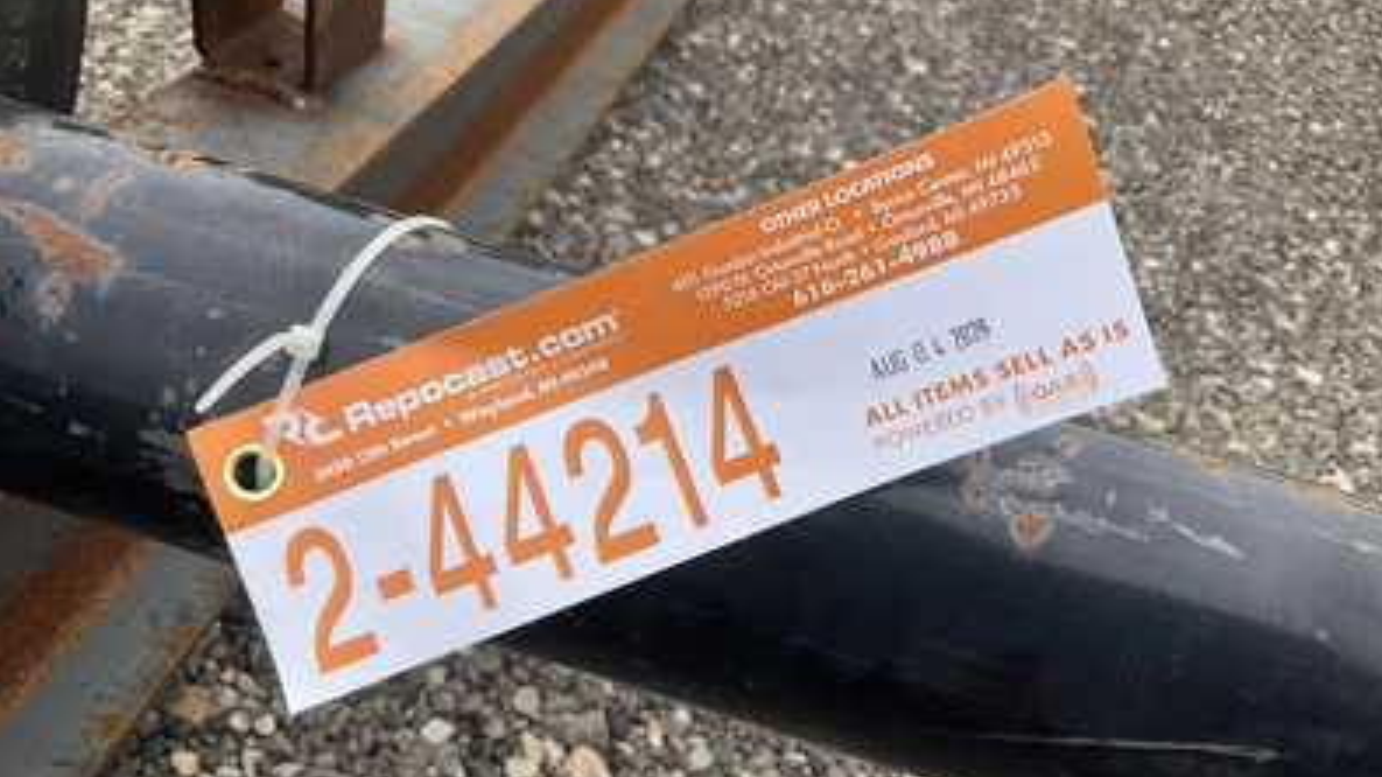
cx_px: 696
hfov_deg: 61.0
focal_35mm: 32
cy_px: 424
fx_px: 1172
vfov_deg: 36.6
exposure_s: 1/997
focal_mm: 3
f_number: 1.8
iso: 25
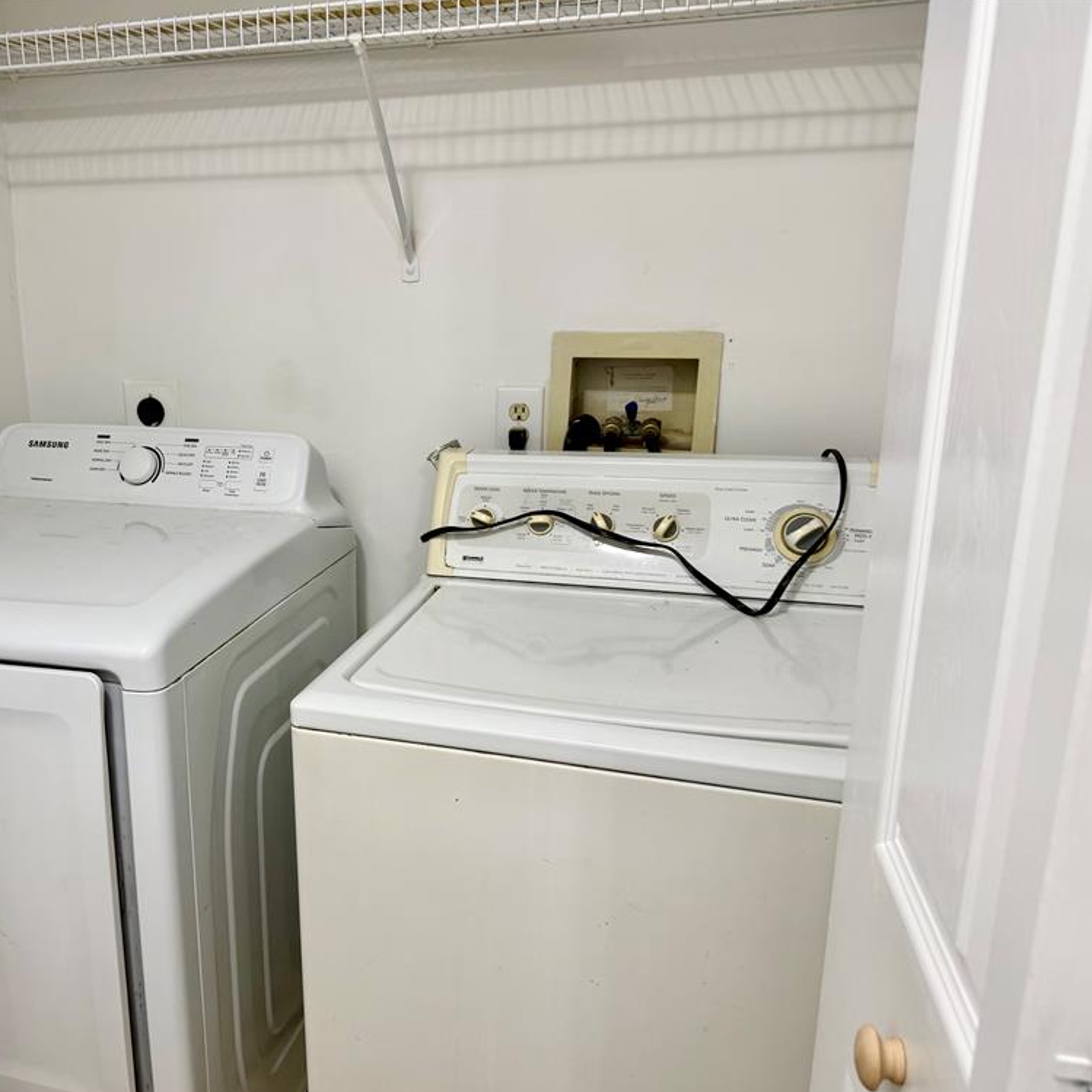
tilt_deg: -15.0
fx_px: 1035
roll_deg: +0.4
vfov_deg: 55.6
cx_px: 359
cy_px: 554
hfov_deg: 54.4
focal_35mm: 29
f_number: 1.78
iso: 125
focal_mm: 6.76
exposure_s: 1/60
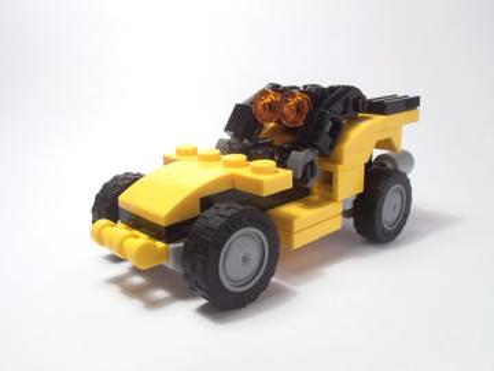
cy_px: 186
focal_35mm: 37
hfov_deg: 50.1
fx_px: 528
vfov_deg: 38.7
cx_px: 247
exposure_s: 1/50
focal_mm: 6.61
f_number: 3.9
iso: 80
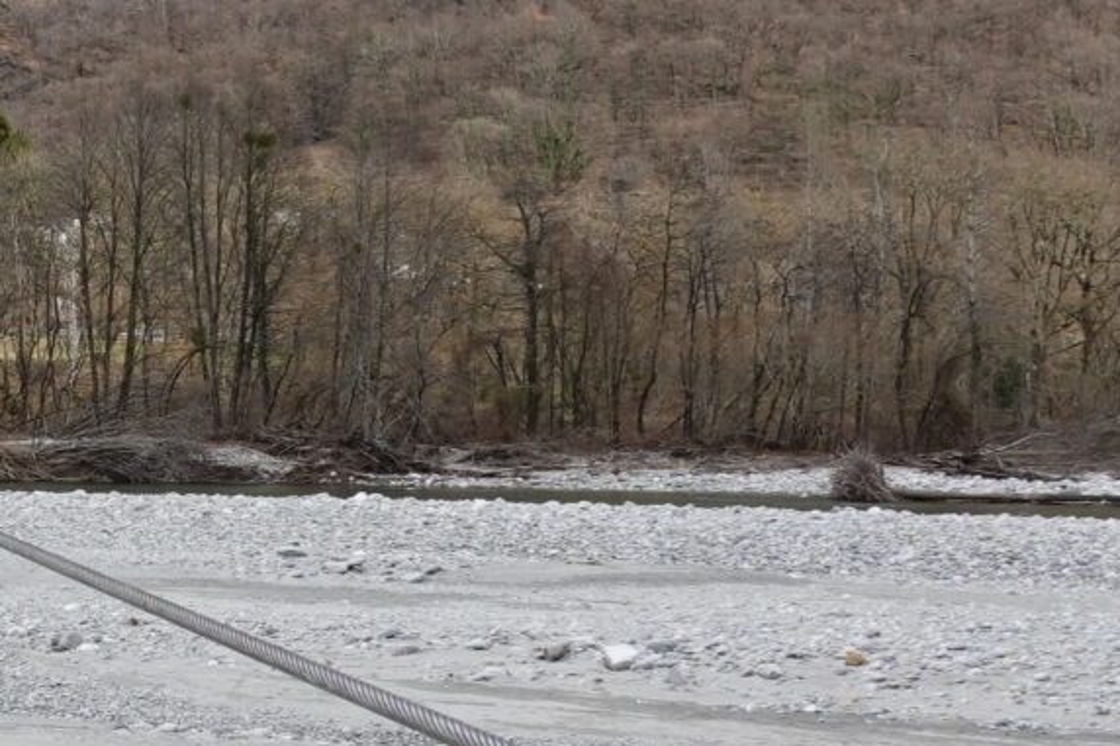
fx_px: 2675
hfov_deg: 20.3
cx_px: -564
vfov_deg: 15.9
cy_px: 365
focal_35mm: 86
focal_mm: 9
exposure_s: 1/160
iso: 100
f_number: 5.6
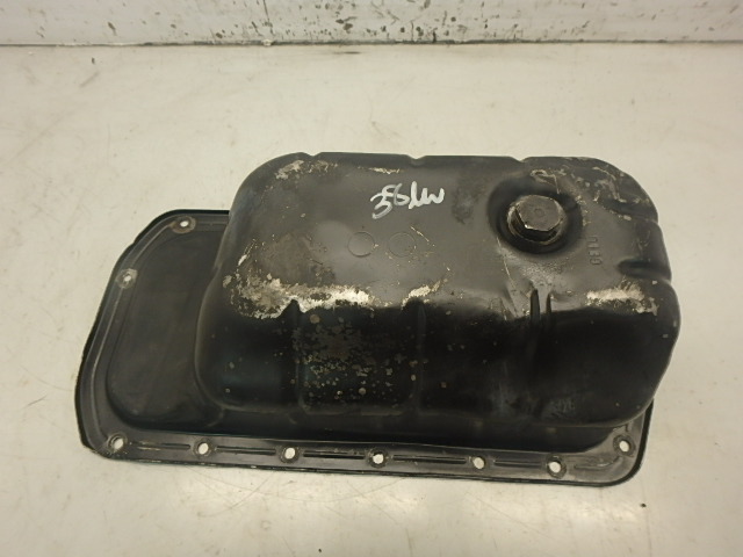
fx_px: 451
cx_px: 372
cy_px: 278
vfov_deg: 63.4
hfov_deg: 79.0
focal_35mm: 21
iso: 200
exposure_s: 1/50
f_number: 3.5
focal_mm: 3.7
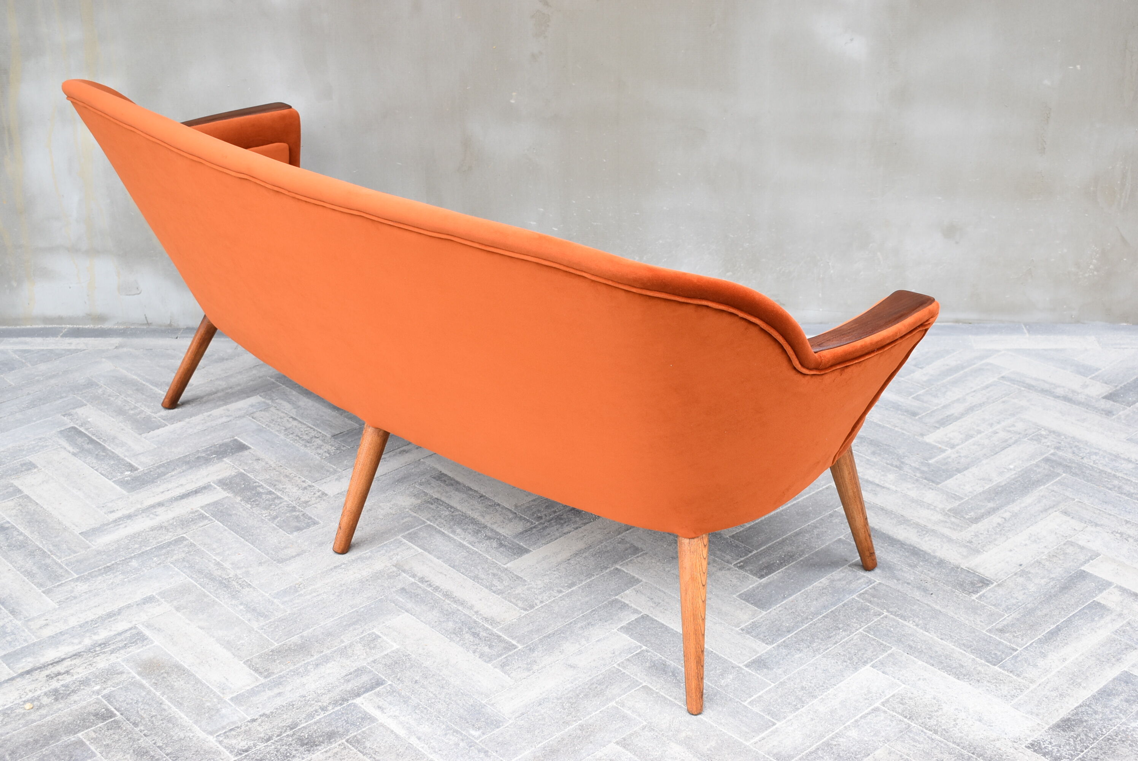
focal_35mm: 51
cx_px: 569
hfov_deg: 38.9
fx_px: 1613
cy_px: 380
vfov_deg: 26.5
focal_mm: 34
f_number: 5.6
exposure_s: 1/125
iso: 400
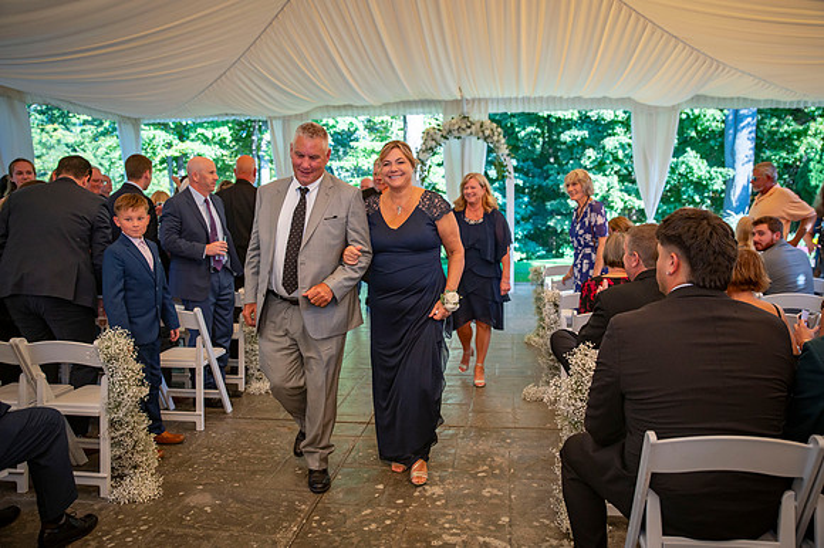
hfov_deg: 61.9
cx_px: 412
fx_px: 688
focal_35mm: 30
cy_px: 274
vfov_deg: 43.5
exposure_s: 1/1250
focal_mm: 29
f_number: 2.8
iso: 800
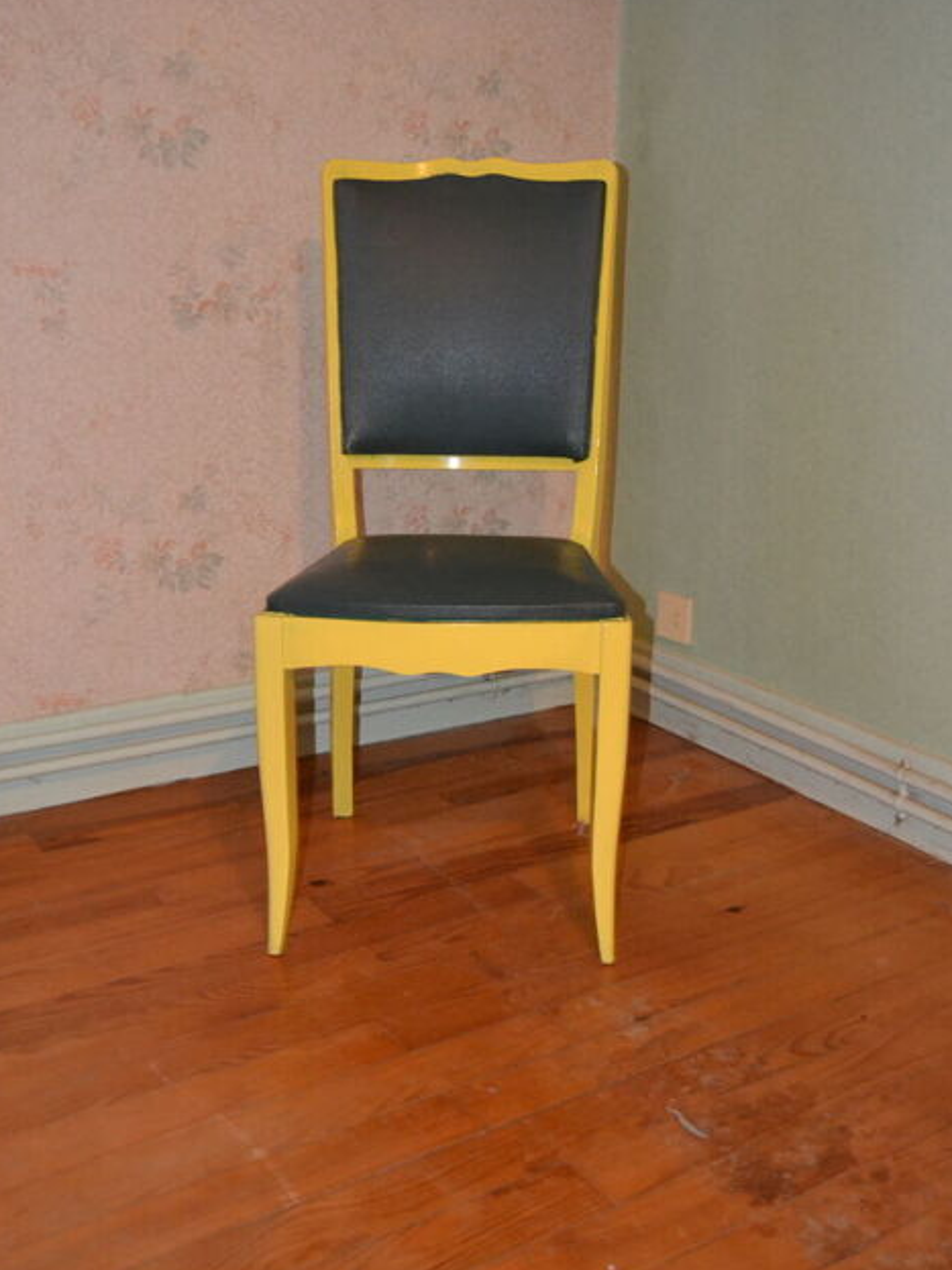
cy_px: 559
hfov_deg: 35.9
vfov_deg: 46.7
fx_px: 1467
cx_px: 469
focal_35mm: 40
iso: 3200
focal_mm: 24
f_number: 3.8
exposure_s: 1/60
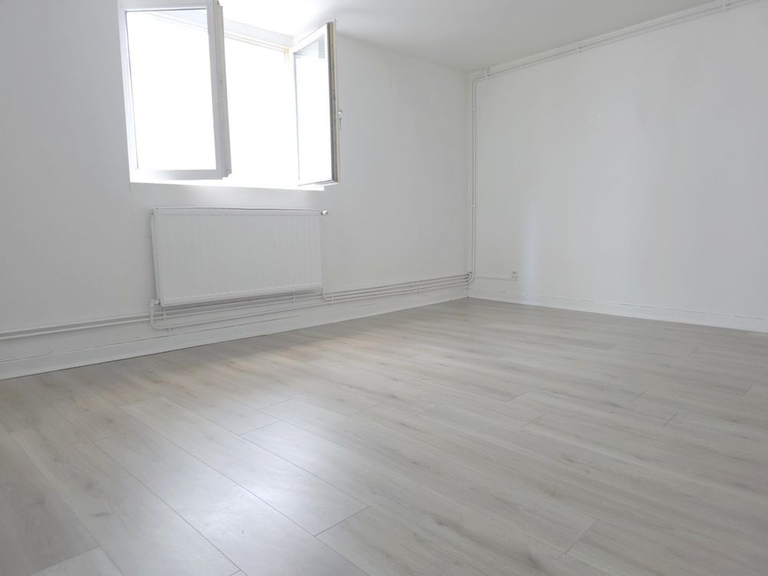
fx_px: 510
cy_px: 288
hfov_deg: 73.9
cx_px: 384
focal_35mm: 23
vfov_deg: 58.9
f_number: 1.7
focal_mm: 6.3
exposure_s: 1/30
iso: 250
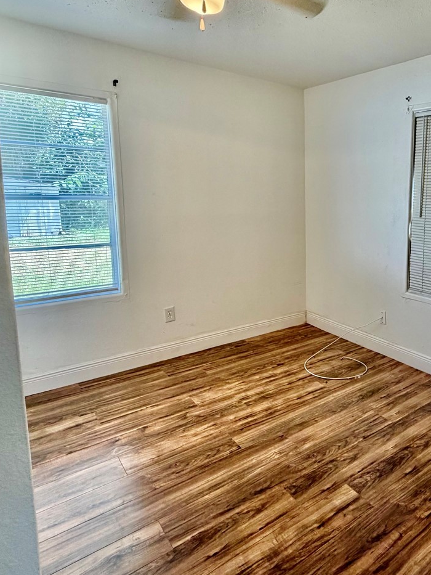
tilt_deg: -8.3
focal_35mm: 24
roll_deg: -1.9
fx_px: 398
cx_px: 373
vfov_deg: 71.2
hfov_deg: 51.4
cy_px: 248
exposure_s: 1/120
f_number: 2.2
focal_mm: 2.22
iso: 160
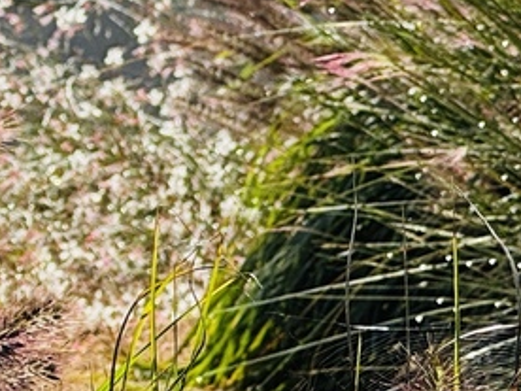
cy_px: 448
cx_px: 391
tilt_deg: -2.6
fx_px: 5042
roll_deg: -0.1
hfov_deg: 5.9
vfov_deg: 4.4
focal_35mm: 335
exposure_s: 1/708
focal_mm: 9
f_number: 2.8
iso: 25
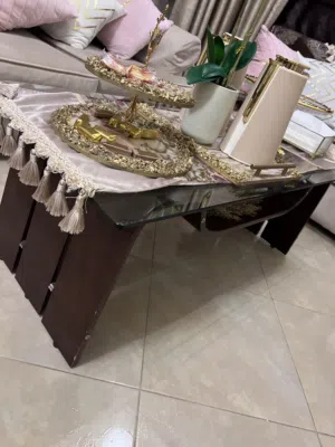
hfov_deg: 53.1
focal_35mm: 26
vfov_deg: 67.3
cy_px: 224
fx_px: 335
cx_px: 168
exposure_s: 1/50
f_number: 1.5
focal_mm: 5.7
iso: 500
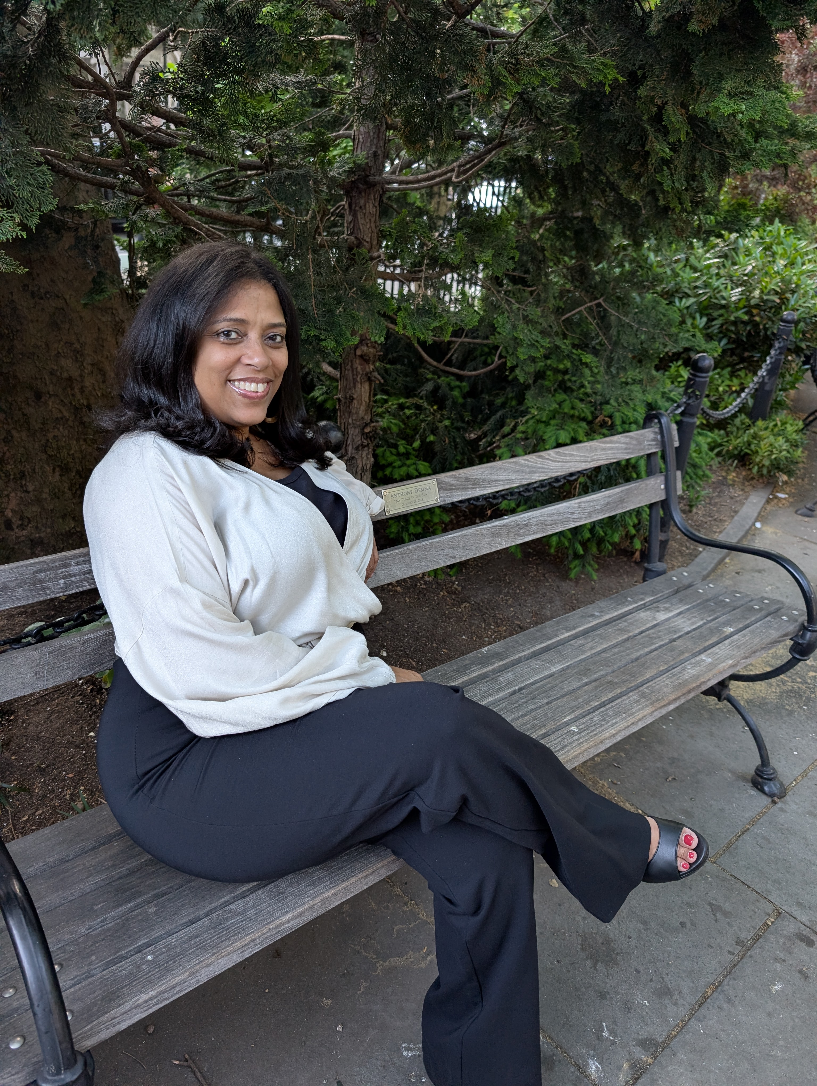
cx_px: 408
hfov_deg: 56.9
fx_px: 753
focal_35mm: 24
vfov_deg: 71.5
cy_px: 543
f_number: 1.68
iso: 166
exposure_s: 1/71.9
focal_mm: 6.9
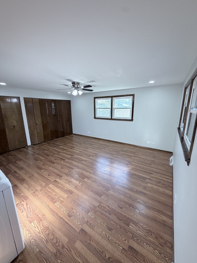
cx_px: 98
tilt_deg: -14.0
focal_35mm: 14
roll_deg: +0.4
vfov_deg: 102.1
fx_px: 106
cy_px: 132
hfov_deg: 85.7
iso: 125
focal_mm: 2.22
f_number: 2.2
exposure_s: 1/120
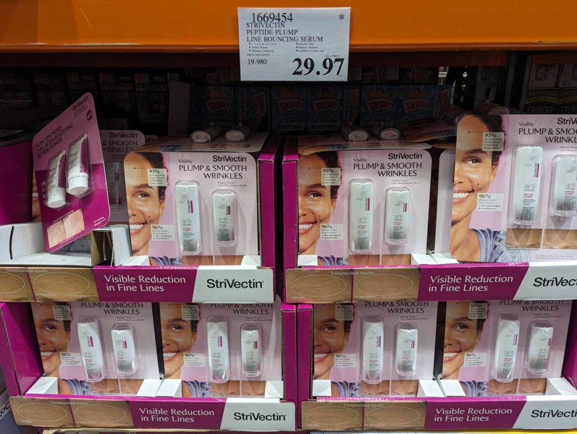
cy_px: 217
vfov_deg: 56.9
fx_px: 401
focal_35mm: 24
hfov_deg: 71.5
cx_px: 288
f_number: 1.85
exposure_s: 1/56.1
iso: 101
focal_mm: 6.81
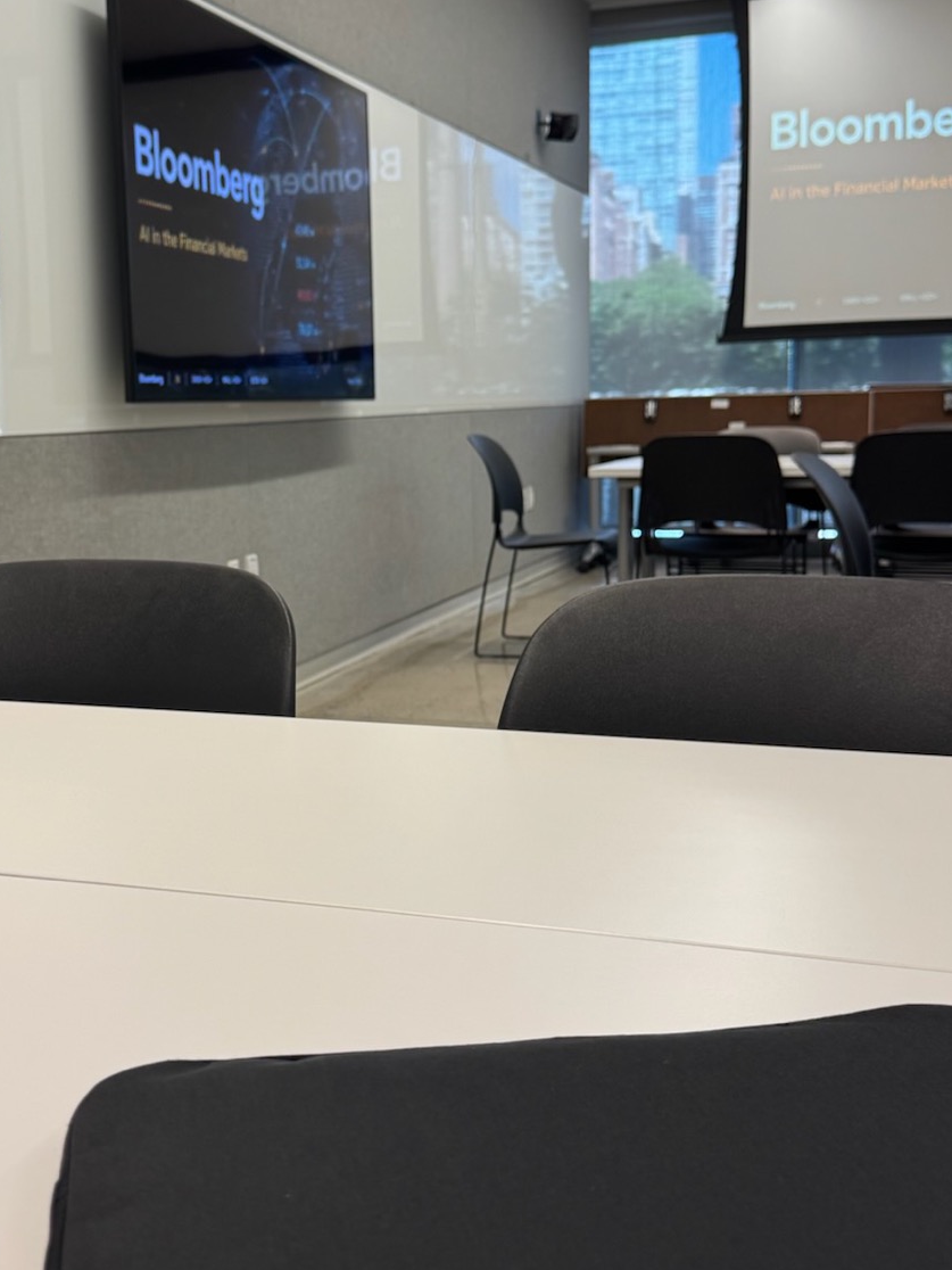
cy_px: 572
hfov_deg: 33.3
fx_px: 1577
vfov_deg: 43.8
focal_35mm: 43
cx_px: 320
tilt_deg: -7.9
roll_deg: +2.3
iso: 125
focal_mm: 6.76
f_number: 1.78
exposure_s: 1/120
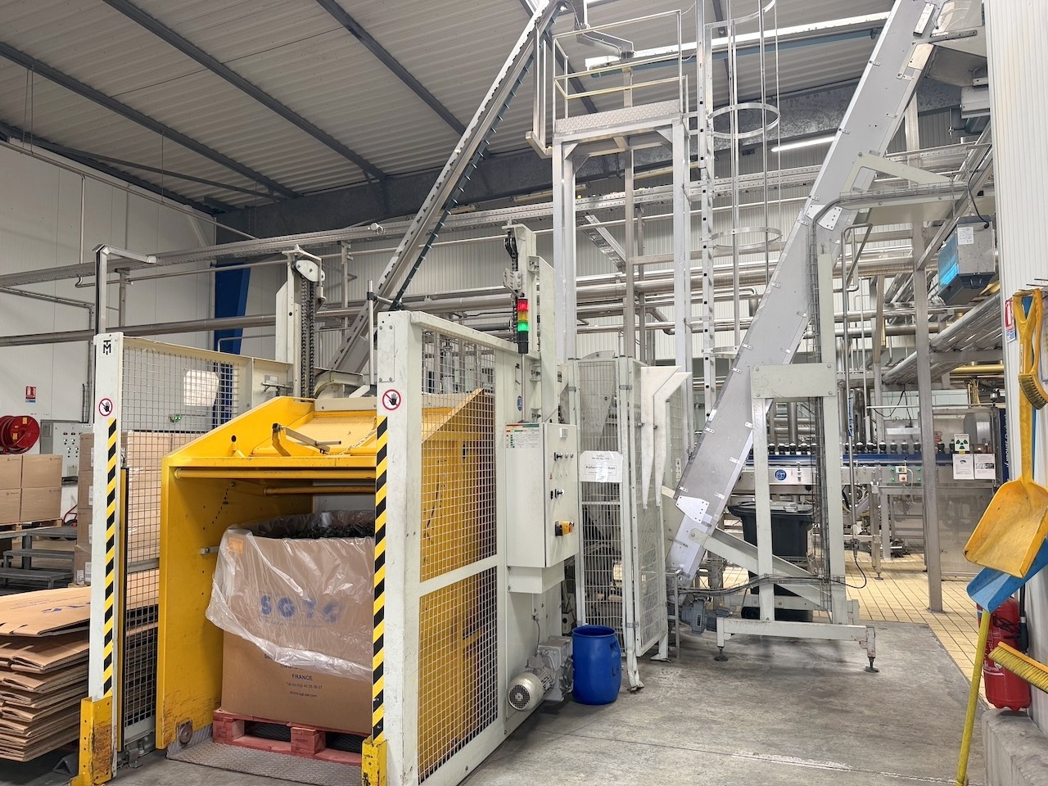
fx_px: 727
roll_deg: +0.8
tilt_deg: +4.1
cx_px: 524
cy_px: 393
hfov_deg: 71.6
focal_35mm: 24
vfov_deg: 56.8
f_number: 1.78
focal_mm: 6.76
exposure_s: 1/50
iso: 125
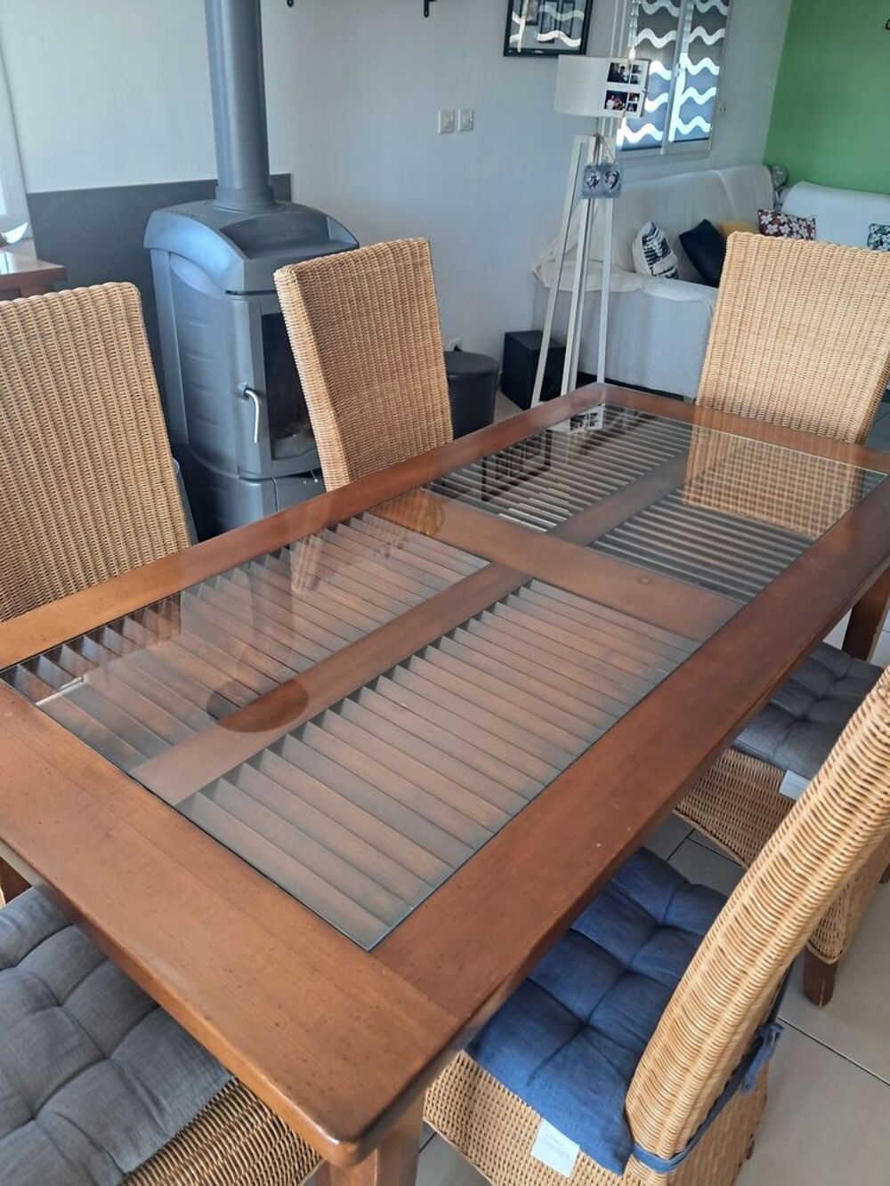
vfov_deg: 65.3
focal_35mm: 27
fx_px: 925
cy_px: 593
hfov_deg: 51.4
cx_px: 445
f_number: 1.8
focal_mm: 4
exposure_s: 1/50
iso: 160
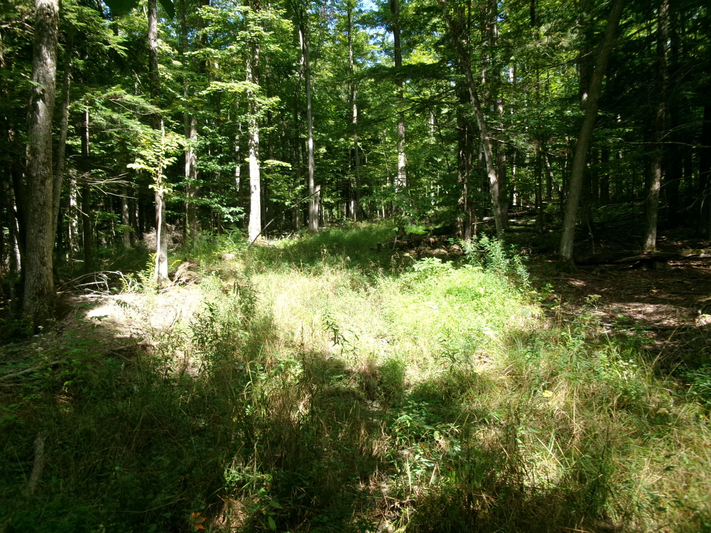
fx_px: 575
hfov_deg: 63.4
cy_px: 266
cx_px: 356
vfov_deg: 49.7
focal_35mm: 28
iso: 100
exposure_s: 1/120
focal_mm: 5.1
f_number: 3.9
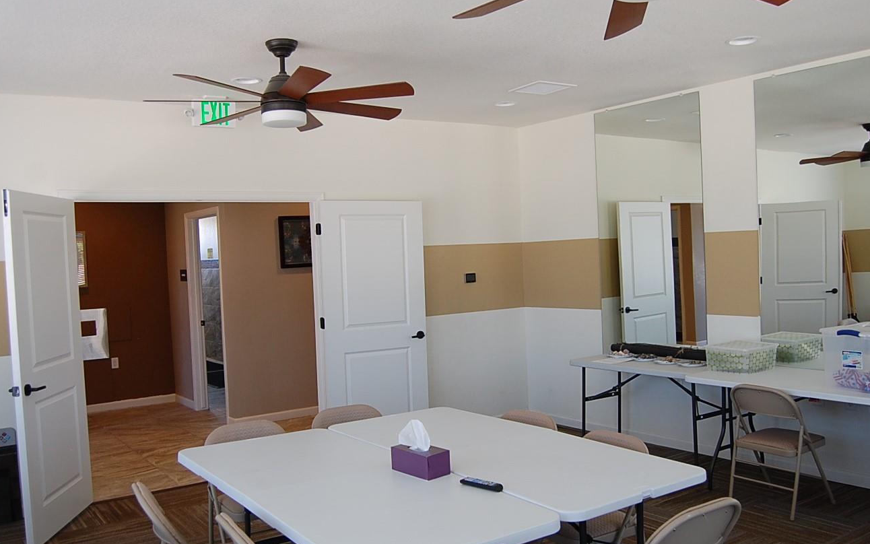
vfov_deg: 39.4
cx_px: 444
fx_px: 759
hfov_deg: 59.6
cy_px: 281
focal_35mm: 32
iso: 400
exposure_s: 1/60
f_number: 4
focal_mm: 18
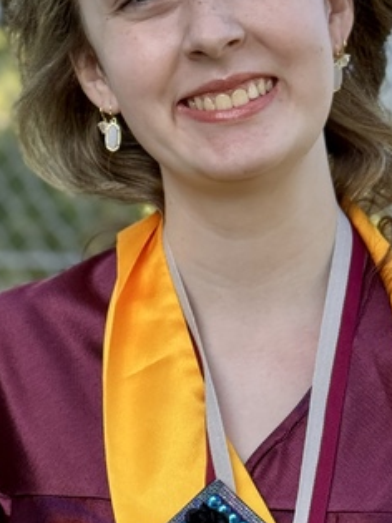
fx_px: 2357
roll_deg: -0.7
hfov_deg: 9.5
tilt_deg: -3.1
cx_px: 216
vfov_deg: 12.6
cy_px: 458
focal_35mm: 156
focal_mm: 6.76
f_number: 1.78
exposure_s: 1/731
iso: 64
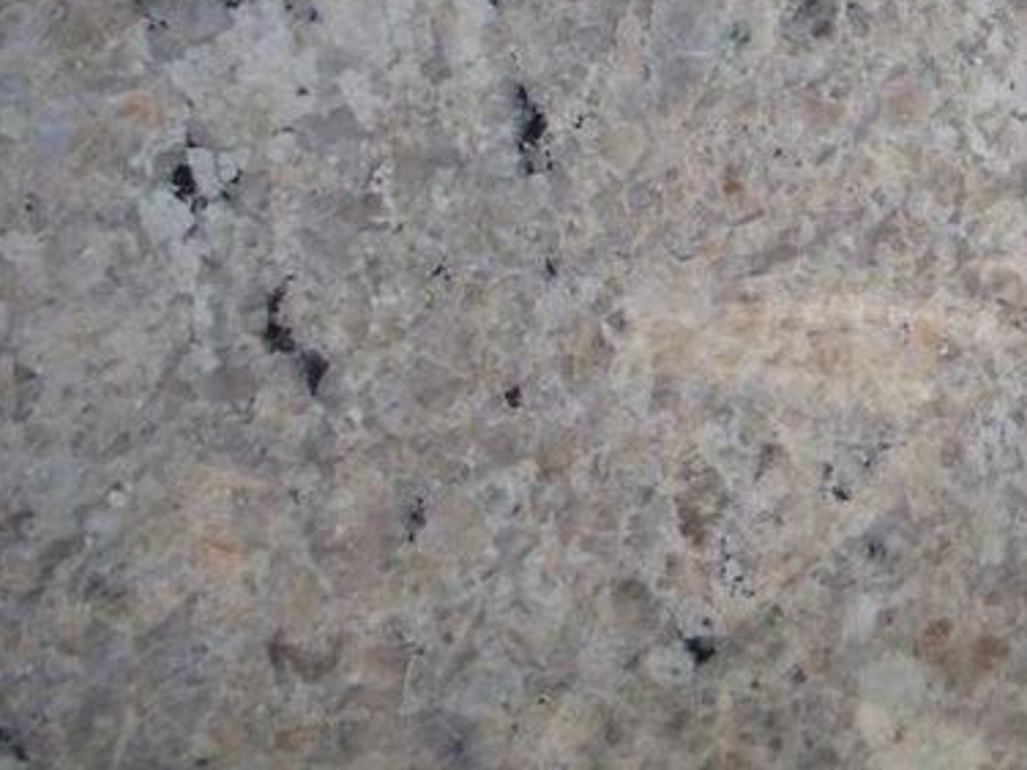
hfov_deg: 23.4
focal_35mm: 80
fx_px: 2373
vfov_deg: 18.2
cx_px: 1024
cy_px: 117
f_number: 3.3
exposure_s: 1/320
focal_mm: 6.3
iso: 100
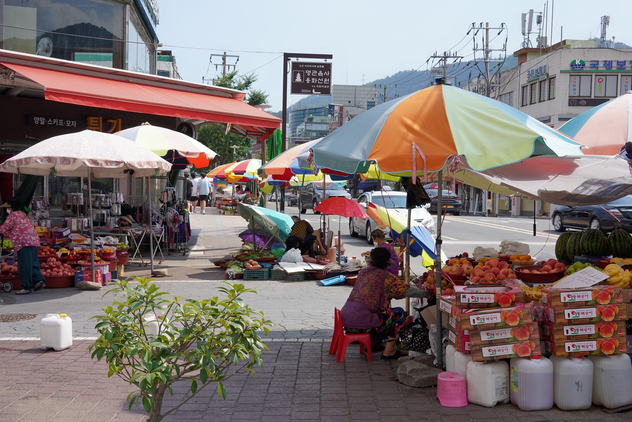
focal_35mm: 41
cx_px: 328
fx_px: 720
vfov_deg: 32.6
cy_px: 227
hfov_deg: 47.4
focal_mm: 35
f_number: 11
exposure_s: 1/100
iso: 100
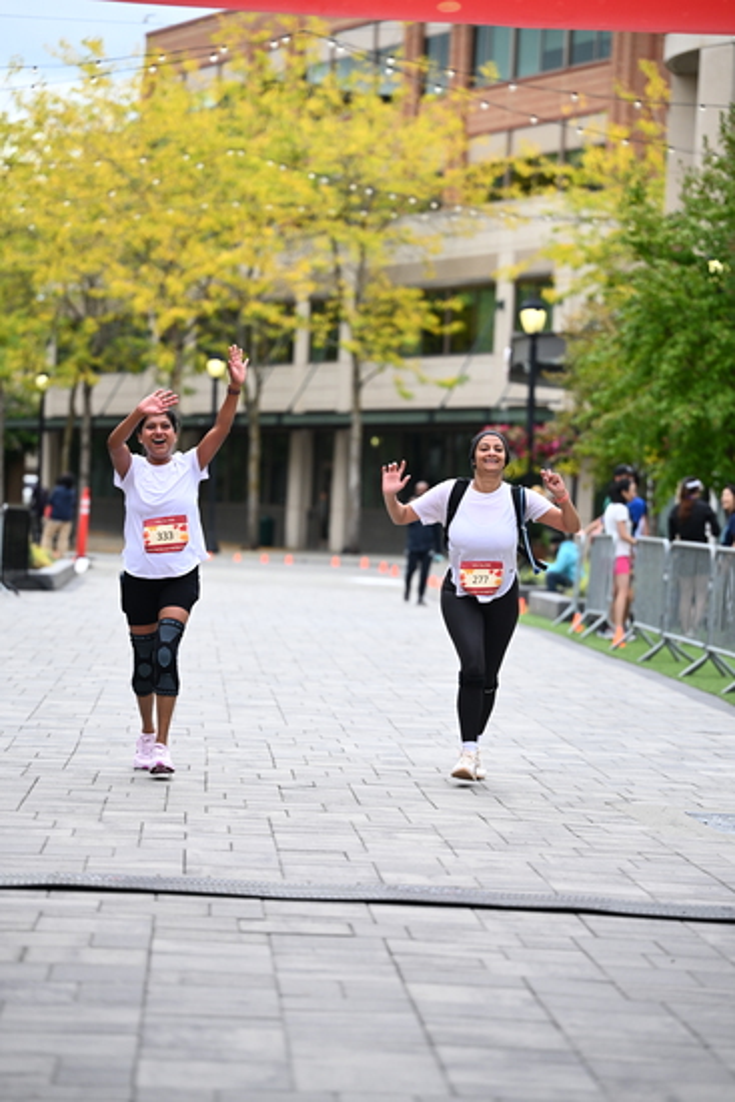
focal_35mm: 110
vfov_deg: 18.6
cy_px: 551
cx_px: 368
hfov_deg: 12.5
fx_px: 3366
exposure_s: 1/2500
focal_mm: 110
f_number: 2.8
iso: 640
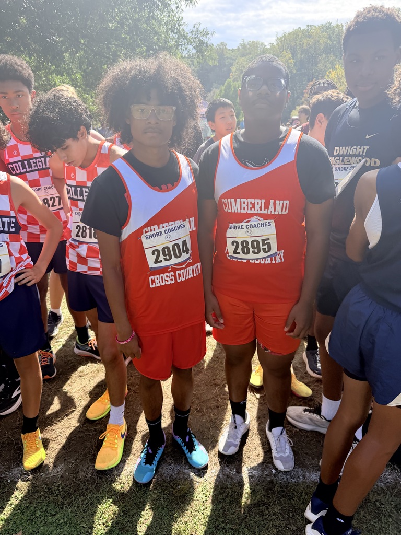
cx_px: 200
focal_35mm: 24
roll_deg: -0.6
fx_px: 371
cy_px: 268
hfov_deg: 56.8
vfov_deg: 71.6
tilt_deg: -21.6
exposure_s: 1/2000
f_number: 1.78
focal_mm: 6.76
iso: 100
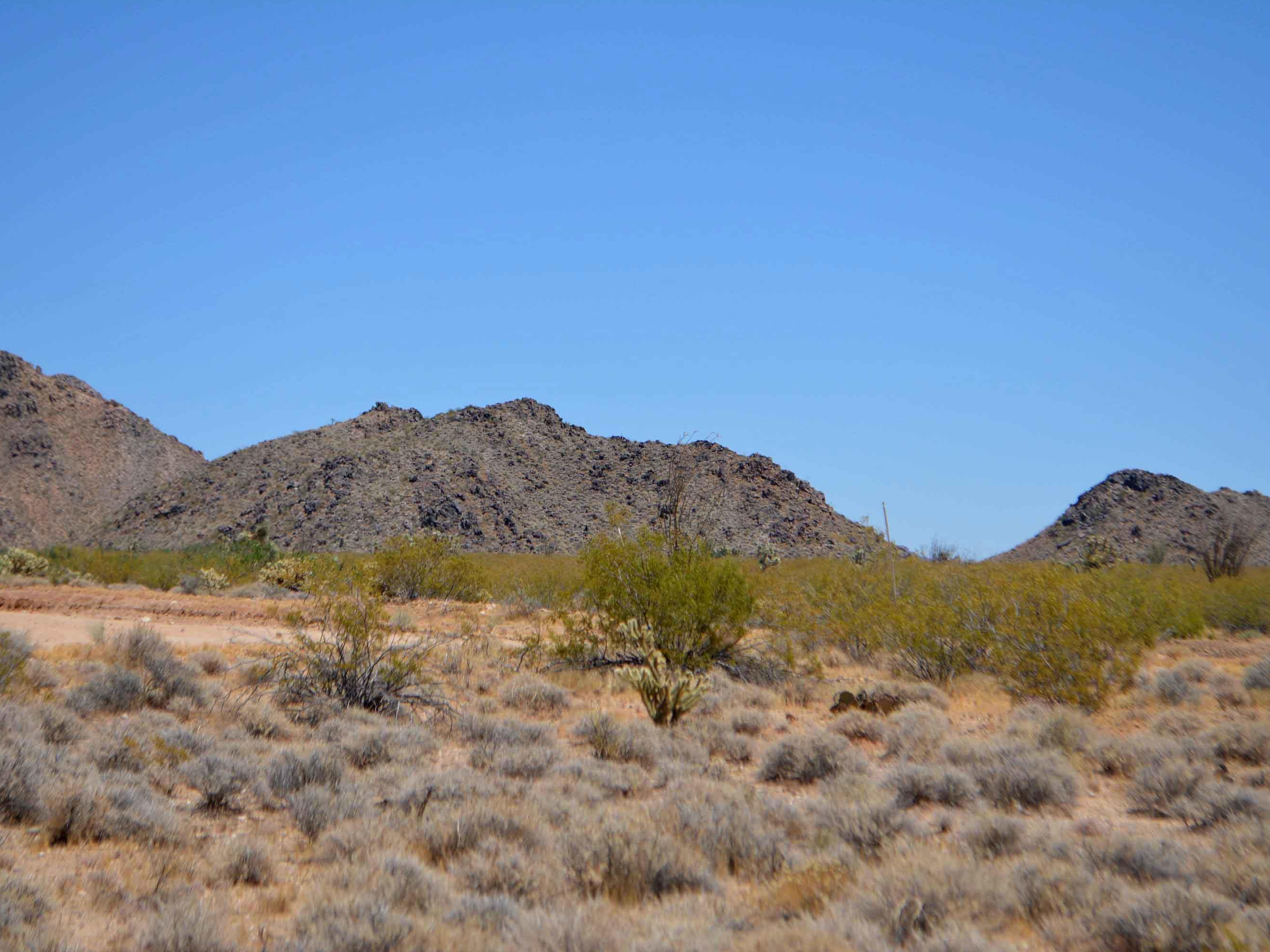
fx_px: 3285
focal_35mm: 90
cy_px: 475
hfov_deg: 21.9
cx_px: 619
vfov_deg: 16.5
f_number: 7.1
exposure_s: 1/1600
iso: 400
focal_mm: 55
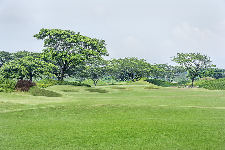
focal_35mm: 185
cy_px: 75
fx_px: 1156
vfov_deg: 7.4
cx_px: 112
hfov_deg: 11.1
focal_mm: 185
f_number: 22
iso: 320
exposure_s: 1/125
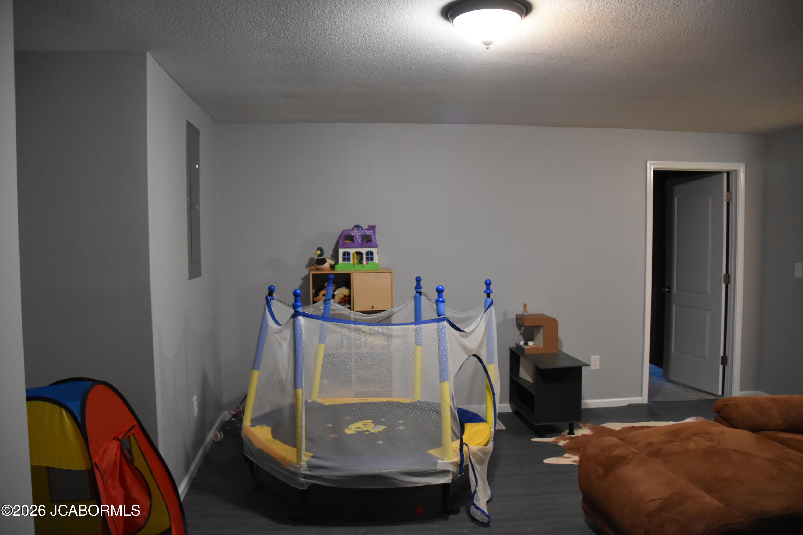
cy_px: 268
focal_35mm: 27
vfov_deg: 47.9
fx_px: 602
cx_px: 402
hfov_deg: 67.4
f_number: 3.5
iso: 2200
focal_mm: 18
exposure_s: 1/60
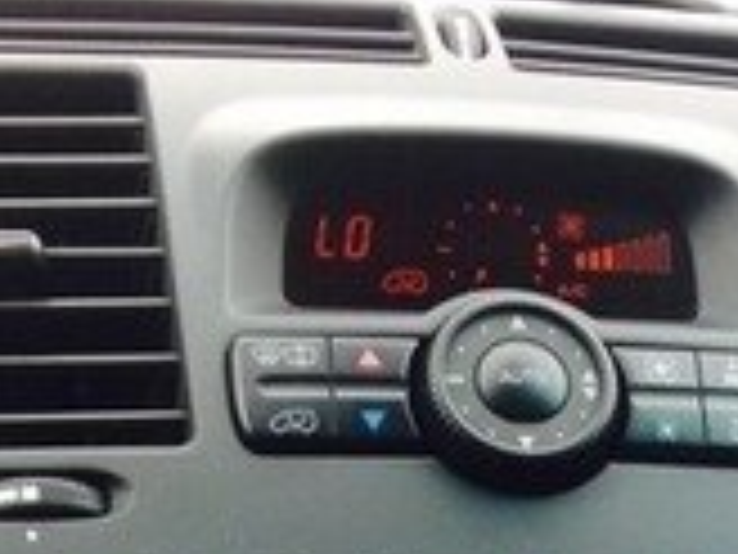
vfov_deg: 10.3
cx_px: 684
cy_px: 1083
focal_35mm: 133
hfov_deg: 14.7
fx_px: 2836
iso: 64
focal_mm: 4.12
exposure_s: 1/60
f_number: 2.4
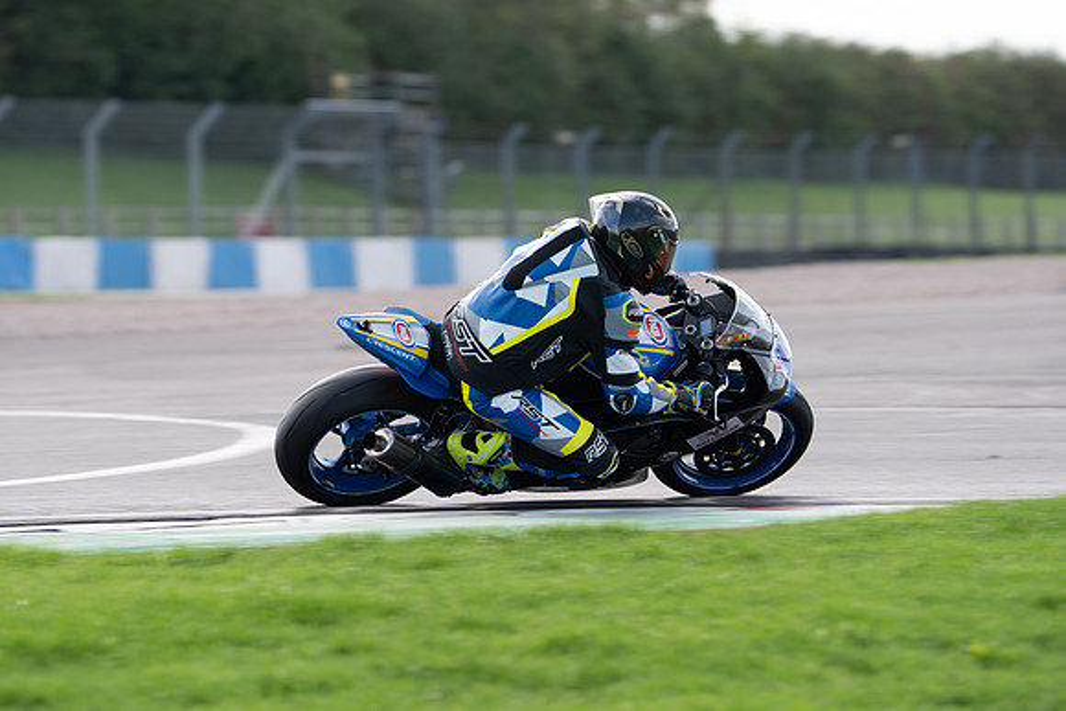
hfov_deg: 6.2
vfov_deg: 4.2
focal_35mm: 330
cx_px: 533
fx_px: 9773
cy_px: 356
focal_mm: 330
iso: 320
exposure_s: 1/500
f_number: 5.6
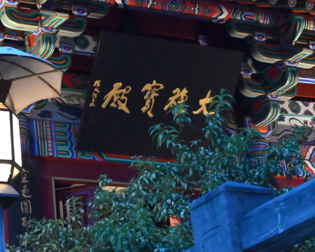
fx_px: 1119
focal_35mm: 120
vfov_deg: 12.5
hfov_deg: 16.0
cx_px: 158
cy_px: -56
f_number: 5.6
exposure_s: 1/60
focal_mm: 42
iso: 14400
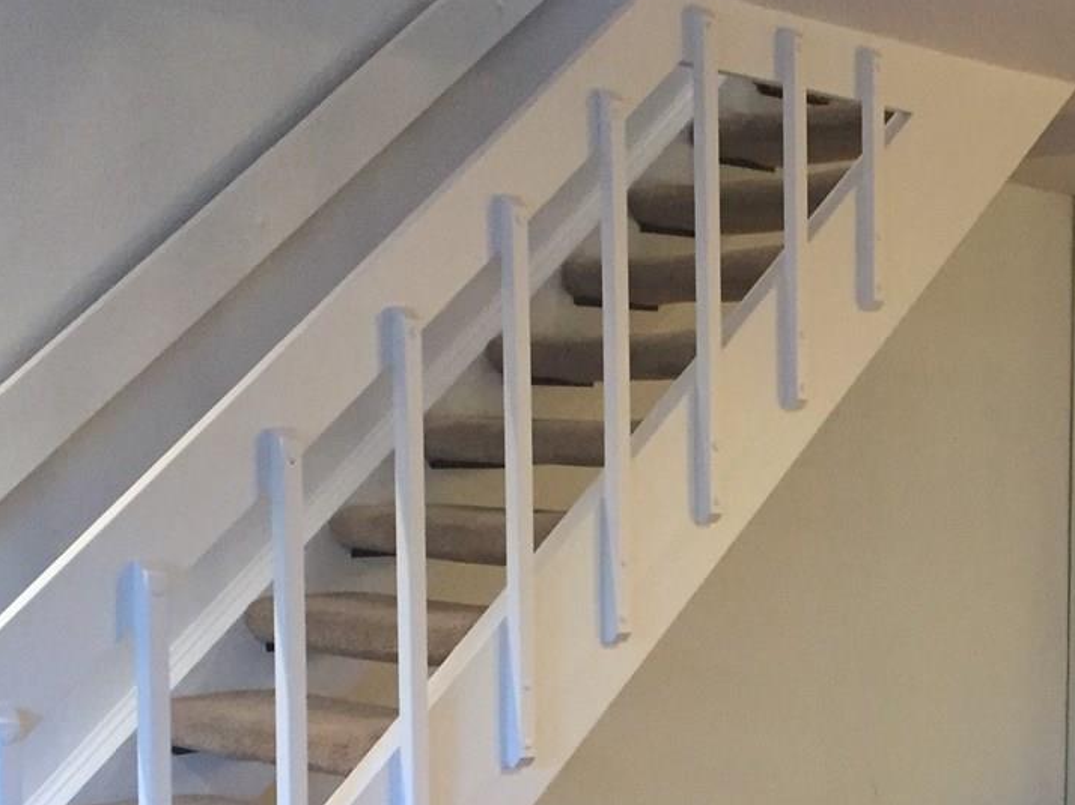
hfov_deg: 28.3
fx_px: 2018
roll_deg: -1.6
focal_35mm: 65
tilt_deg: -5.3
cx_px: 1031
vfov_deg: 22.2
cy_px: 662
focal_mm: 4.15
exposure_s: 1/30
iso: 250
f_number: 2.2
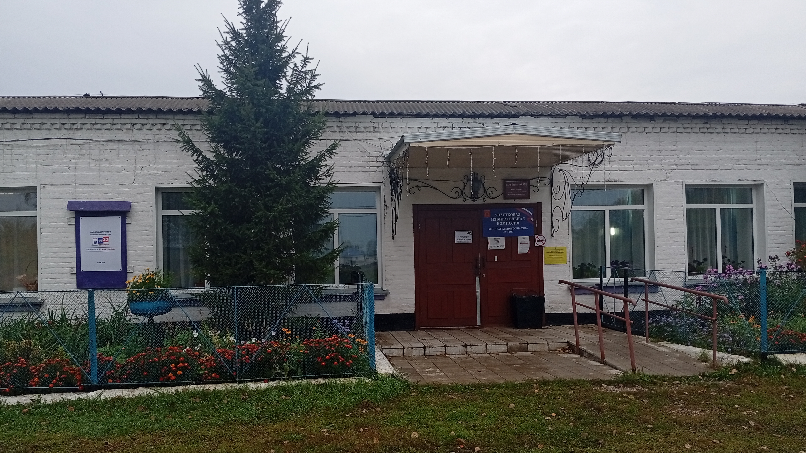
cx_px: 398
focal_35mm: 31
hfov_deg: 62.6
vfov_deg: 37.7
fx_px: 663
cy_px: 254
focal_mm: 3.98
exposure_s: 1/50
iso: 168
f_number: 1.8
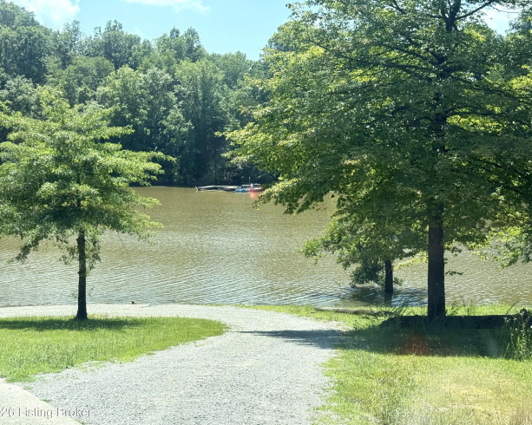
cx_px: 268
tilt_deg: -4.1
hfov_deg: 36.7
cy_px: 215
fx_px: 803
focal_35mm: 51
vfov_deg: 29.7
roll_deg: -0.8
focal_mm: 6.76
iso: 80
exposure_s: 1/2494
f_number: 1.78
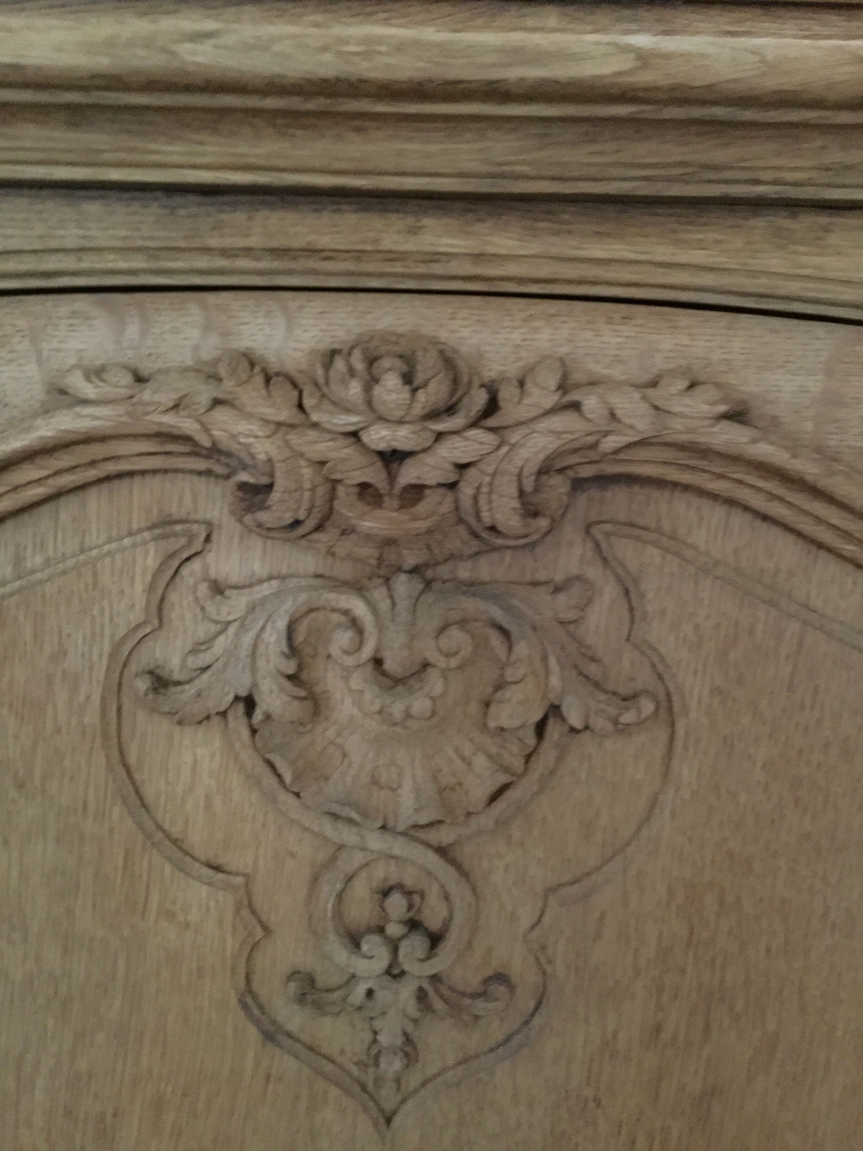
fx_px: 1030
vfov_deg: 58.4
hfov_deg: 45.4
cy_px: 576
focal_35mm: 31
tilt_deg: -12.7
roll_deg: -1.9
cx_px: 432
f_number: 2.4
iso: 640
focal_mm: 3.3
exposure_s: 1/17
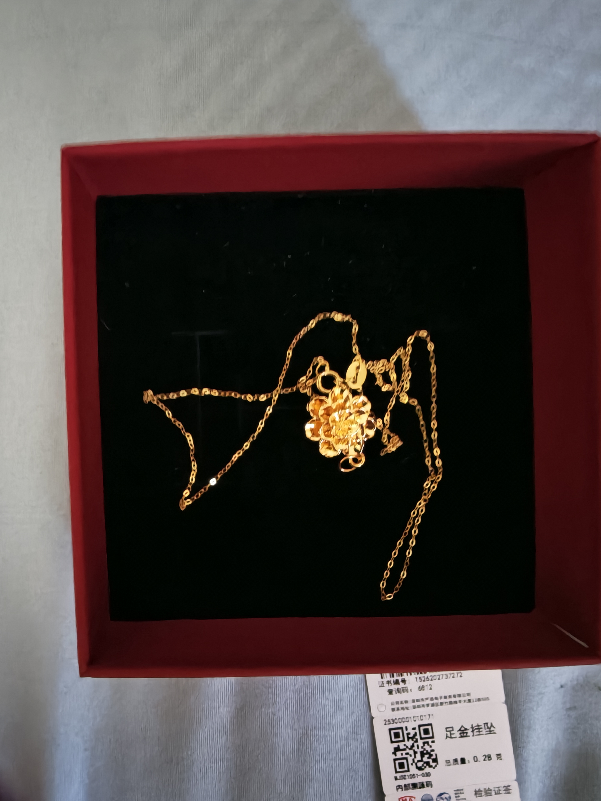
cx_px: 300
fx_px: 556
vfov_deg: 71.6
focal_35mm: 24
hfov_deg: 56.8
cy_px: 400
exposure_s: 1/5
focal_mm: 1.96
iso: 2000
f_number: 2.2
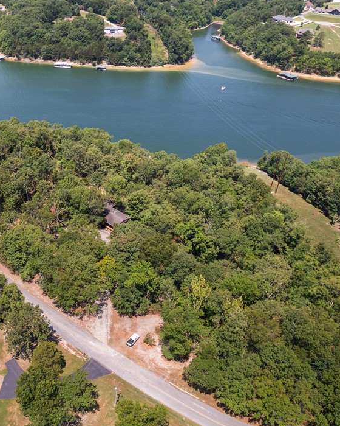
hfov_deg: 43.8
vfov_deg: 55.7
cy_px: 215
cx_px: 72
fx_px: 403
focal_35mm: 32
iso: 100
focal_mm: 8.38
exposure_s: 1/80
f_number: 2.8
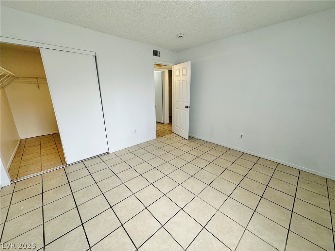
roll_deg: +0.7
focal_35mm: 14
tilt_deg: -15.2
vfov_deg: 85.7
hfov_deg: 102.1
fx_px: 135
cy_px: 126
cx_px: 168
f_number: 2.2
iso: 125
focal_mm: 2.22
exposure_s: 1/120
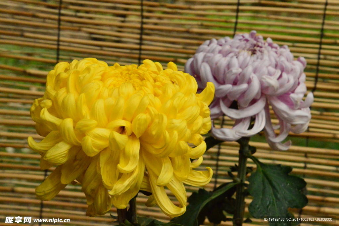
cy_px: 113
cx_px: 170
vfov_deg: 9.6
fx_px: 1341
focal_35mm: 142
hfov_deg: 14.4
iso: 6400
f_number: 18
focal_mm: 95
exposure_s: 1/125
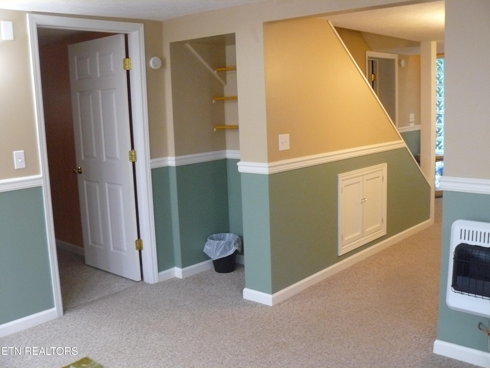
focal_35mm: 36
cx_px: 245
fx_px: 510
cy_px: 184
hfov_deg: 51.4
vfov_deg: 39.7
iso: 400
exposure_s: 1/20
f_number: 2.8
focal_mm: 6
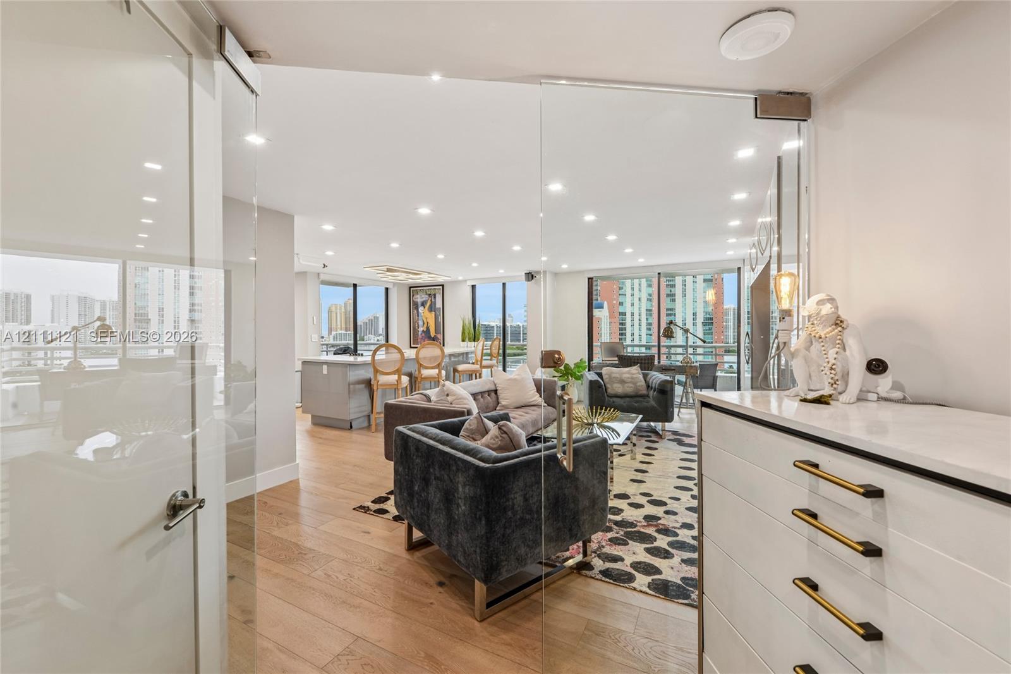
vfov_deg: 81.2
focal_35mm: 14
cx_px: 506
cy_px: 337
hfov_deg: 104.3
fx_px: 393
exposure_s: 1/20
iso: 200
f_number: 9
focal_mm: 14
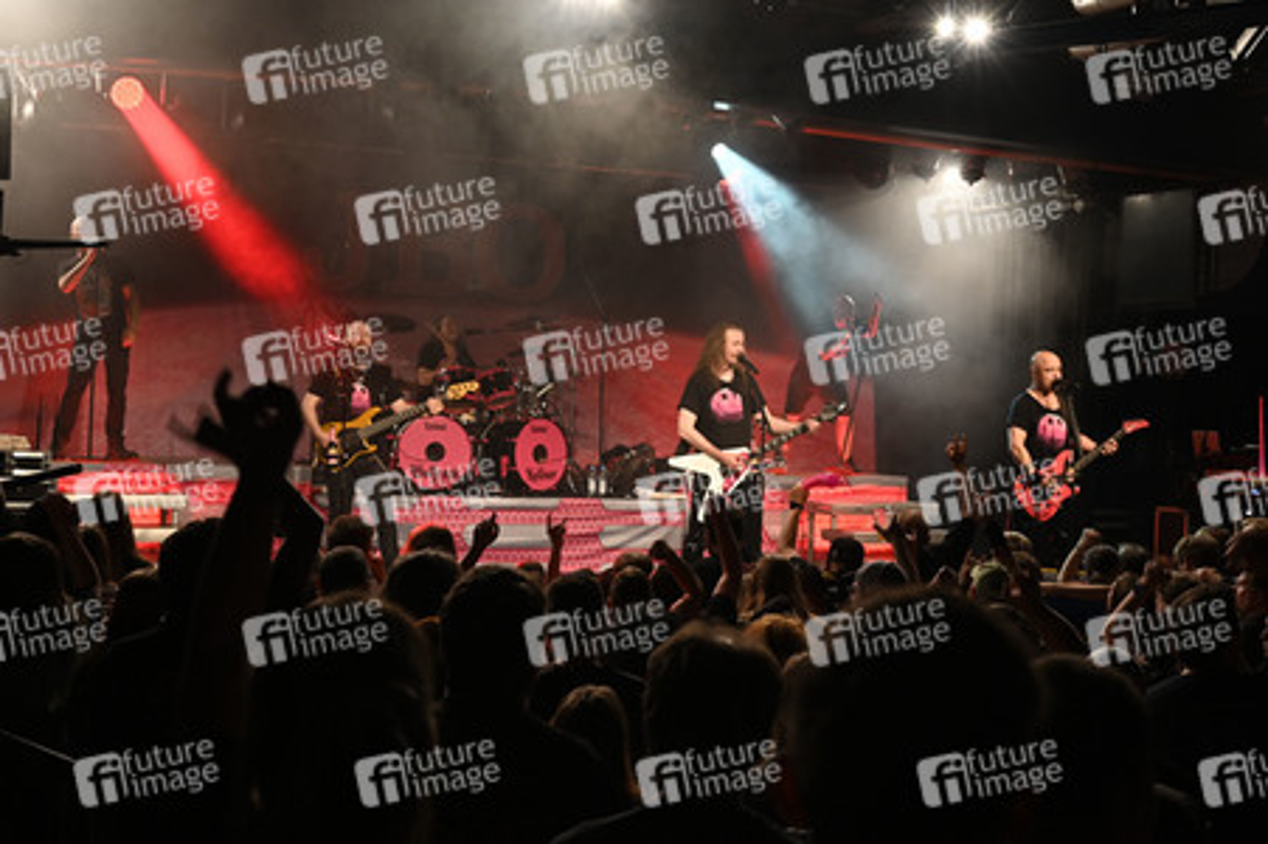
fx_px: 1971
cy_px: 422
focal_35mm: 56
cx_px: 634
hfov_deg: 35.7
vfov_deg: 24.2
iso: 2000
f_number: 6.3
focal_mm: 56
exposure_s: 1/60
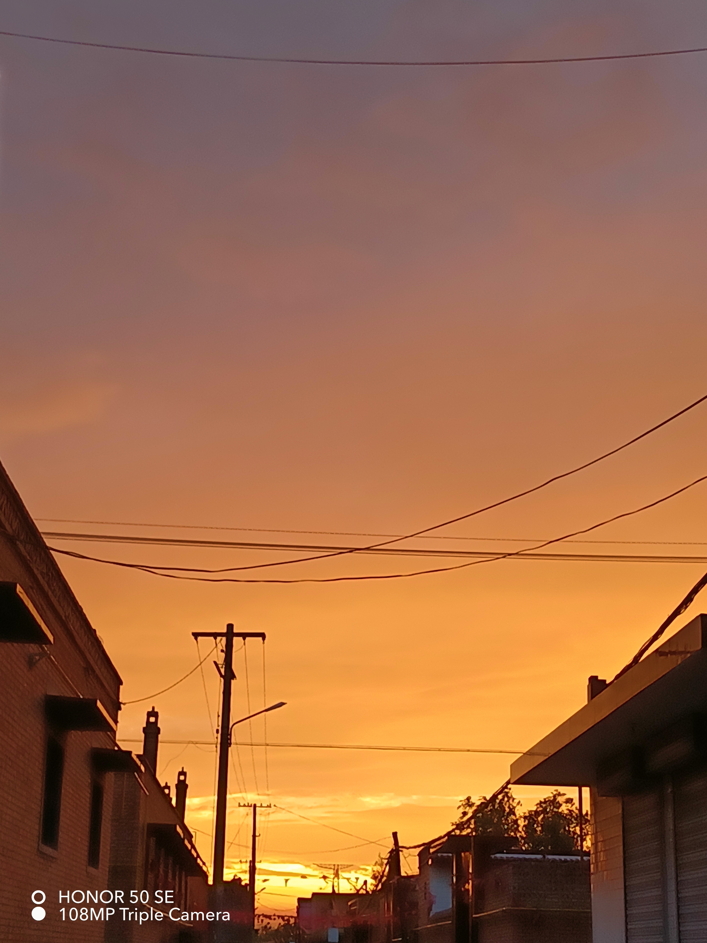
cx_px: 354
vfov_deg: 32.7
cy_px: 472
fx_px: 1607
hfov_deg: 24.8
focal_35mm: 59
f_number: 1.9
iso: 184
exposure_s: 1/100
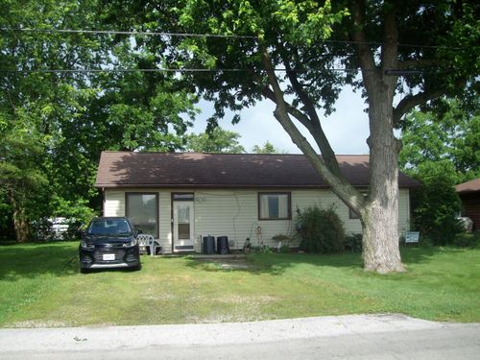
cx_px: 240
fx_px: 485
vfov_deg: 40.7
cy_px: 180
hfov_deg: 52.6
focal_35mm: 35
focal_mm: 5.8
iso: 80
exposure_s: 1/138
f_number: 7.2
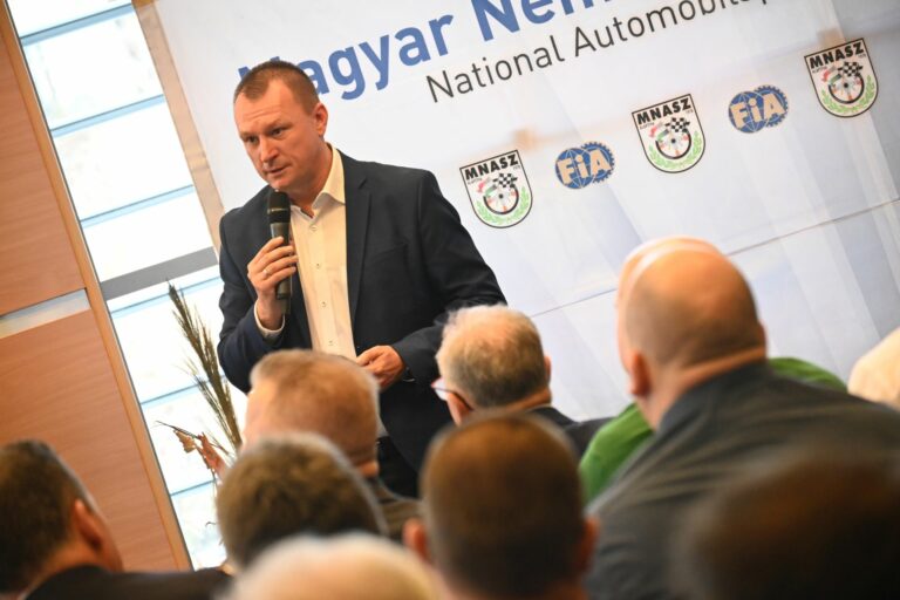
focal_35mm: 232
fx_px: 5812
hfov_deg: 8.9
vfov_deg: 5.9
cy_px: 300
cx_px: 450
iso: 3200
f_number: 5.3
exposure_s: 1/125
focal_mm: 155
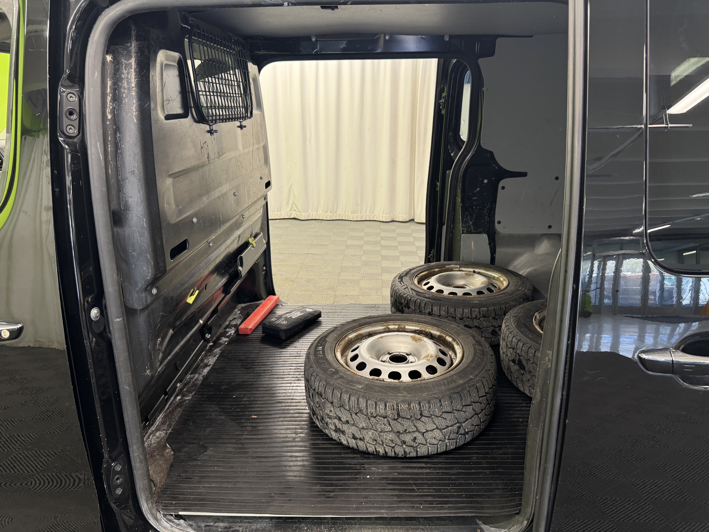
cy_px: 266
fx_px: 492
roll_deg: +0.6
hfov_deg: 71.6
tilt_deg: -16.8
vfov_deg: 56.8
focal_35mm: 24
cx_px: 354
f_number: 1.78
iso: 320
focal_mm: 6.76
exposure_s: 1/50
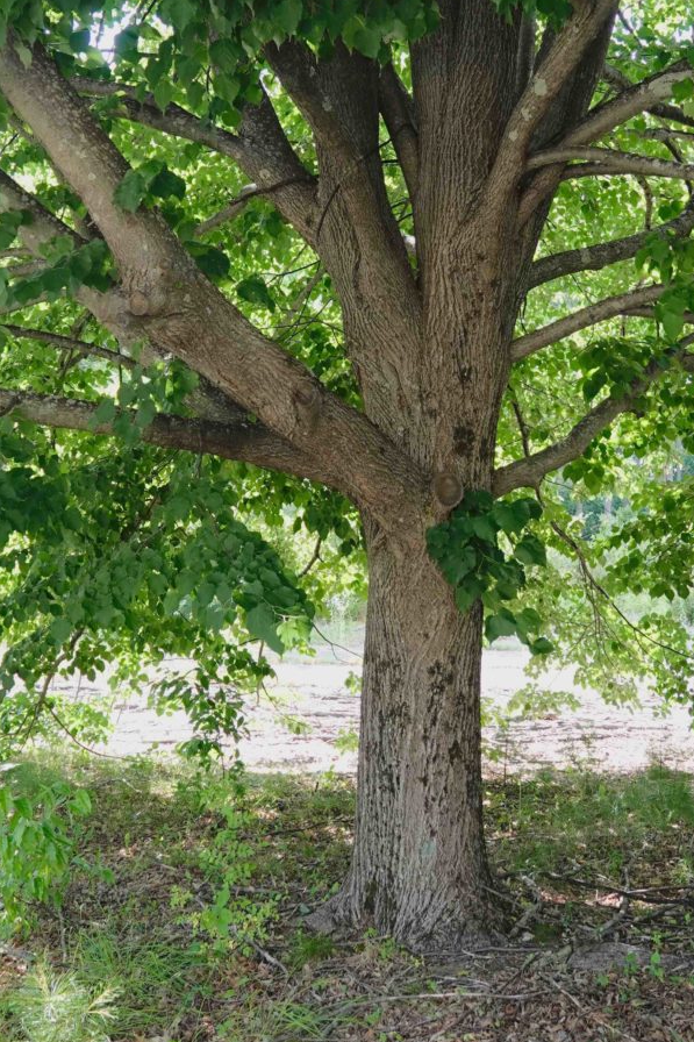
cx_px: 405
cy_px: 436
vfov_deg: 41.0
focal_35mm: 48
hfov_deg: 28.0
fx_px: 1388
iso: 200
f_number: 2.8
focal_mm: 10.38
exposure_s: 1/250
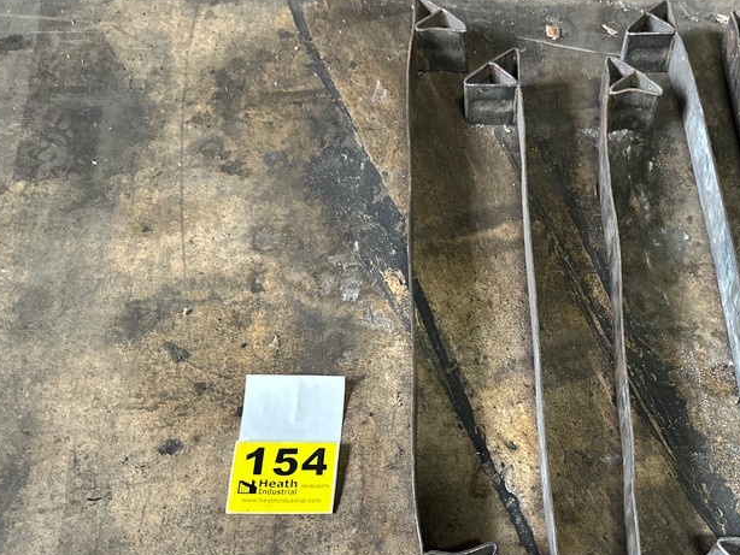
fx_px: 855
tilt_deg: -60.2
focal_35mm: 40
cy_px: 378
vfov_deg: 35.6
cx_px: 544
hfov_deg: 45.4
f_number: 1.78
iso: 640
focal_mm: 6.86
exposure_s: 1/40
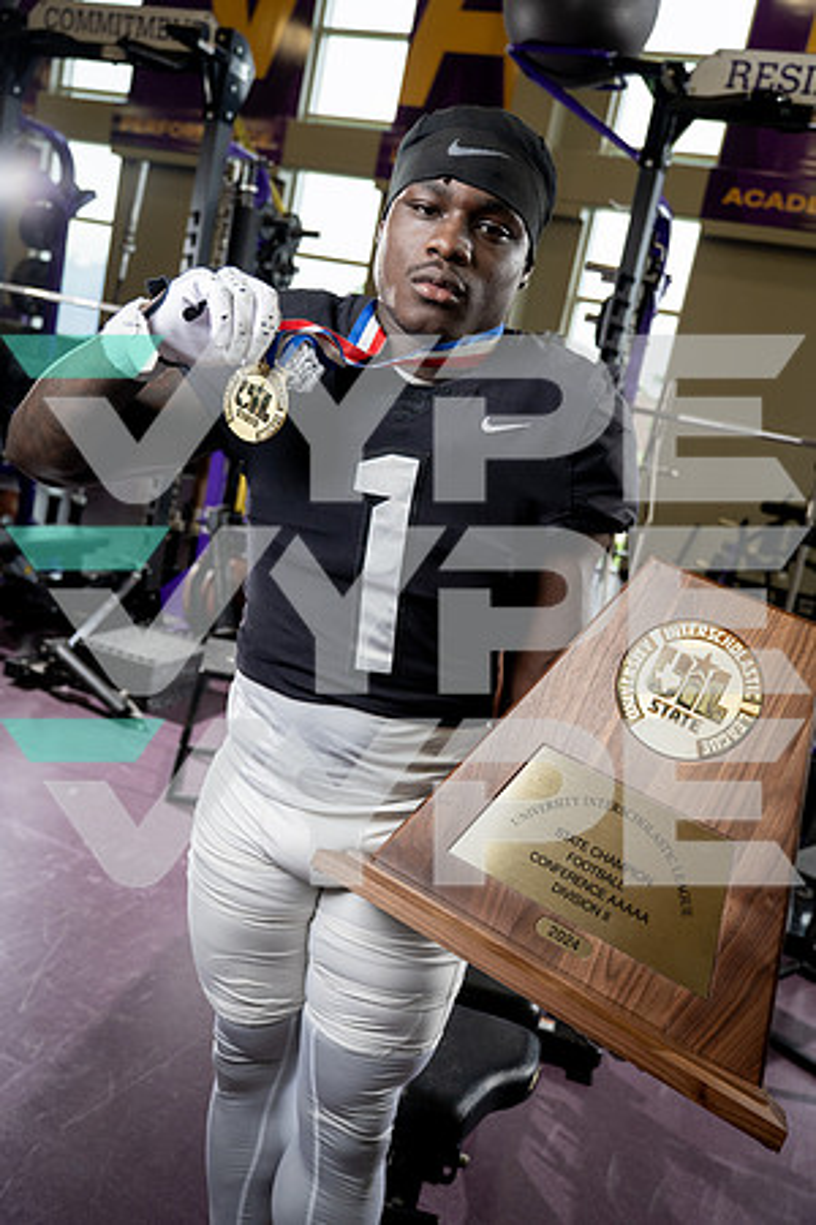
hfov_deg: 41.1
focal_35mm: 32
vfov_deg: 58.7
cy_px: 612
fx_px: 1088
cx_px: 408
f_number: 4
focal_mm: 32
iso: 640
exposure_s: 1/250
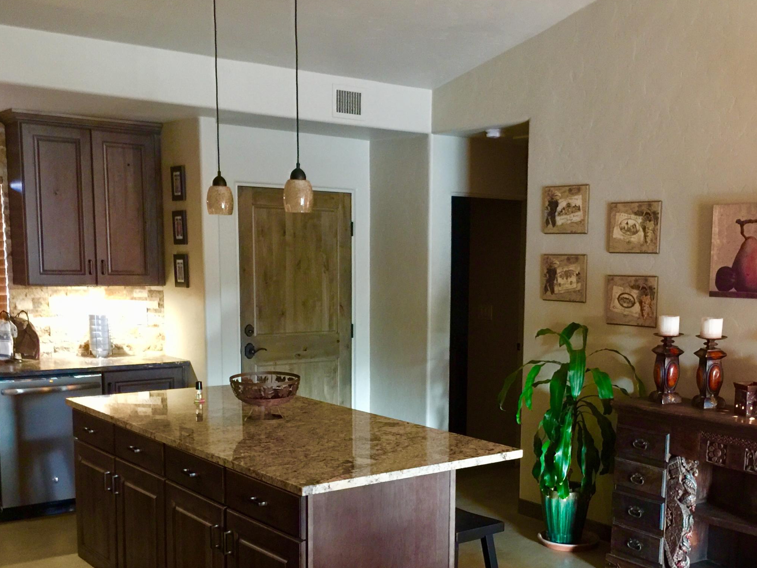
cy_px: 410
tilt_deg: -10.5
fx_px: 940
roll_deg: -0.8
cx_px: 462
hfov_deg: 43.6
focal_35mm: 43
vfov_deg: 33.1
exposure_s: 1/4
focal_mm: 4.15
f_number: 2.2
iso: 100
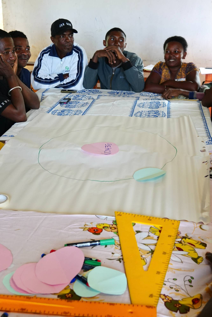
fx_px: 424
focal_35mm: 48
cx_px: 106
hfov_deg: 28.1
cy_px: 158
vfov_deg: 41.1
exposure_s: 1/125
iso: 1600
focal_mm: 32
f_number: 4.5
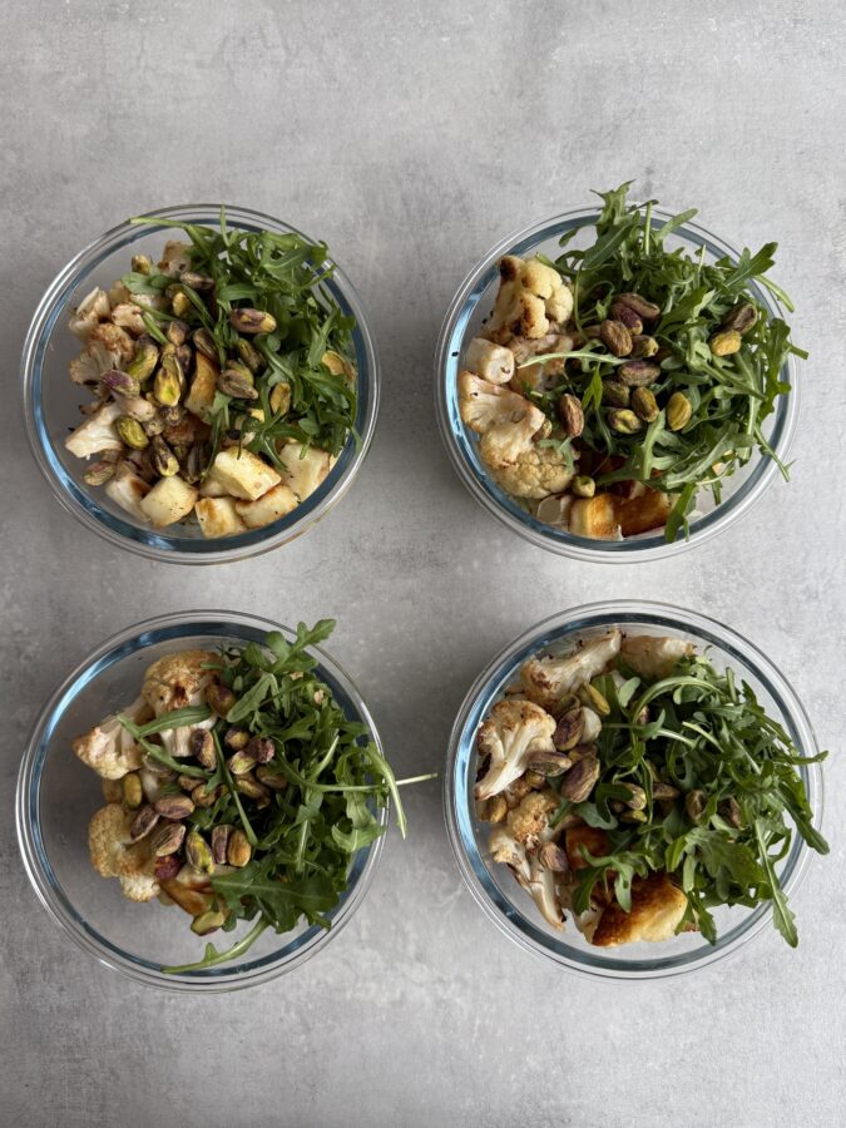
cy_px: 564
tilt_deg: -85.5
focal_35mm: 24
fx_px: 782
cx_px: 423
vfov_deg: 71.6
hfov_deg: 56.8
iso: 100
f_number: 1.78
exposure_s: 1/121
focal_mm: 6.76
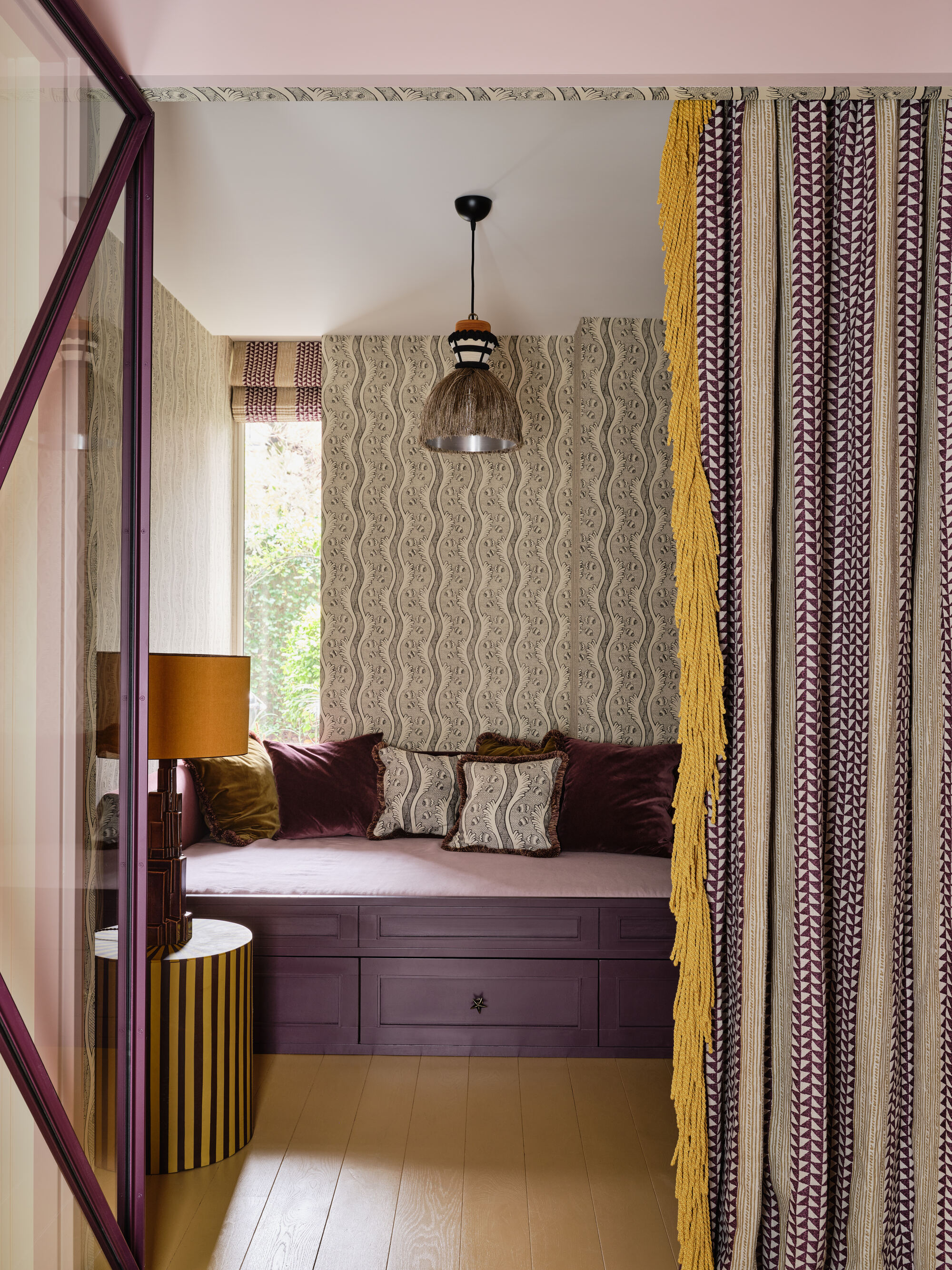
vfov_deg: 58.4
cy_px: 635
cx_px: 476
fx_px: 1137
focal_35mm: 31
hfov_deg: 45.4
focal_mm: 39.6
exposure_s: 10
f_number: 11
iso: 160
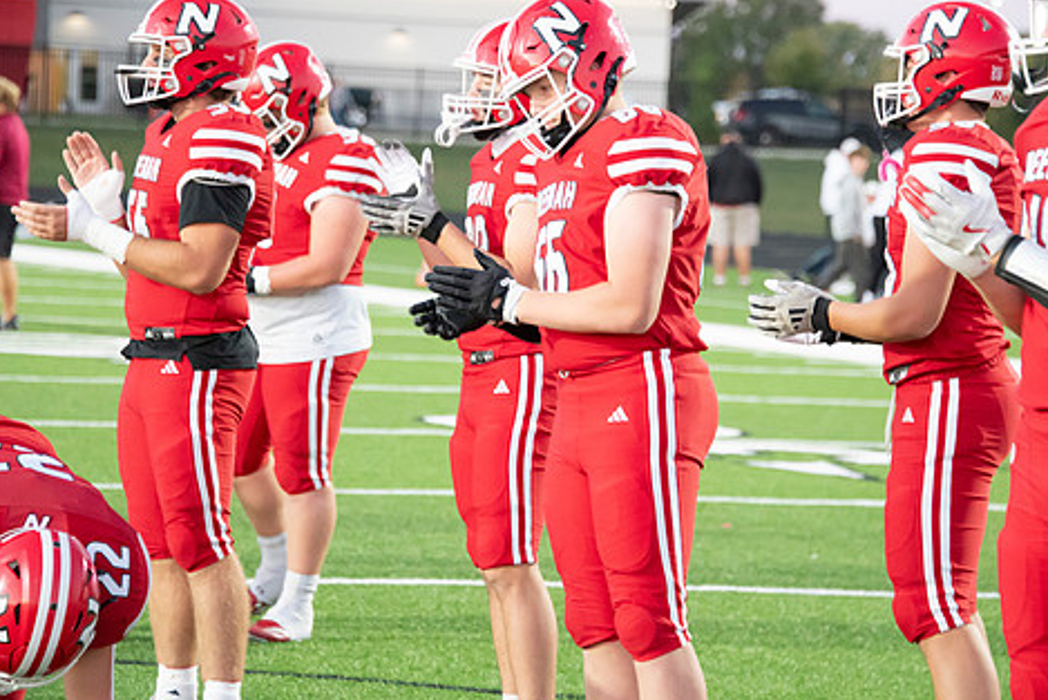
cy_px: 285
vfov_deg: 6.9
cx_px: 547
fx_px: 5765
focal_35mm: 198
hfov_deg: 10.4
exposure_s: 1/400
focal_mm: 160
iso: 8000
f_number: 5.6
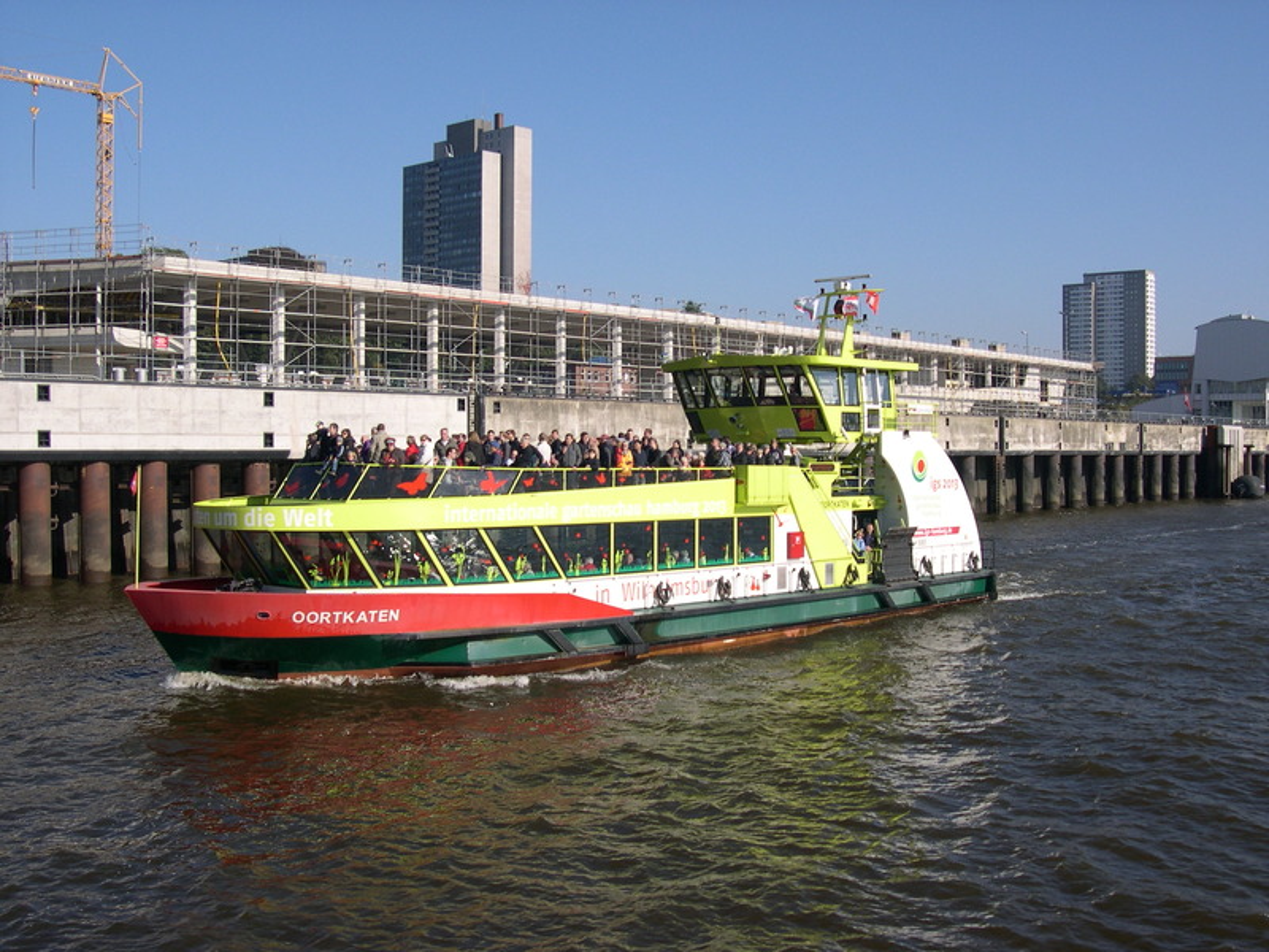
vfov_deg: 37.7
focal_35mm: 38
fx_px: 1393
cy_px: 476
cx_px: 634
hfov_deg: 49.0
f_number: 7.6
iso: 100
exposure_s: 1/217
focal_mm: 8
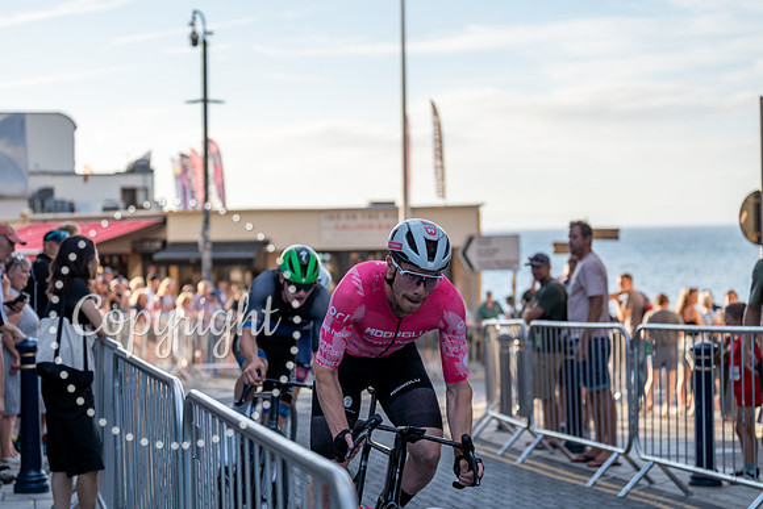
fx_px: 1484
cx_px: 382
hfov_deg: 28.8
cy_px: 254
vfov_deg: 19.5
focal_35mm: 70
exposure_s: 1/1000
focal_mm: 70
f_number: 2.8
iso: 100
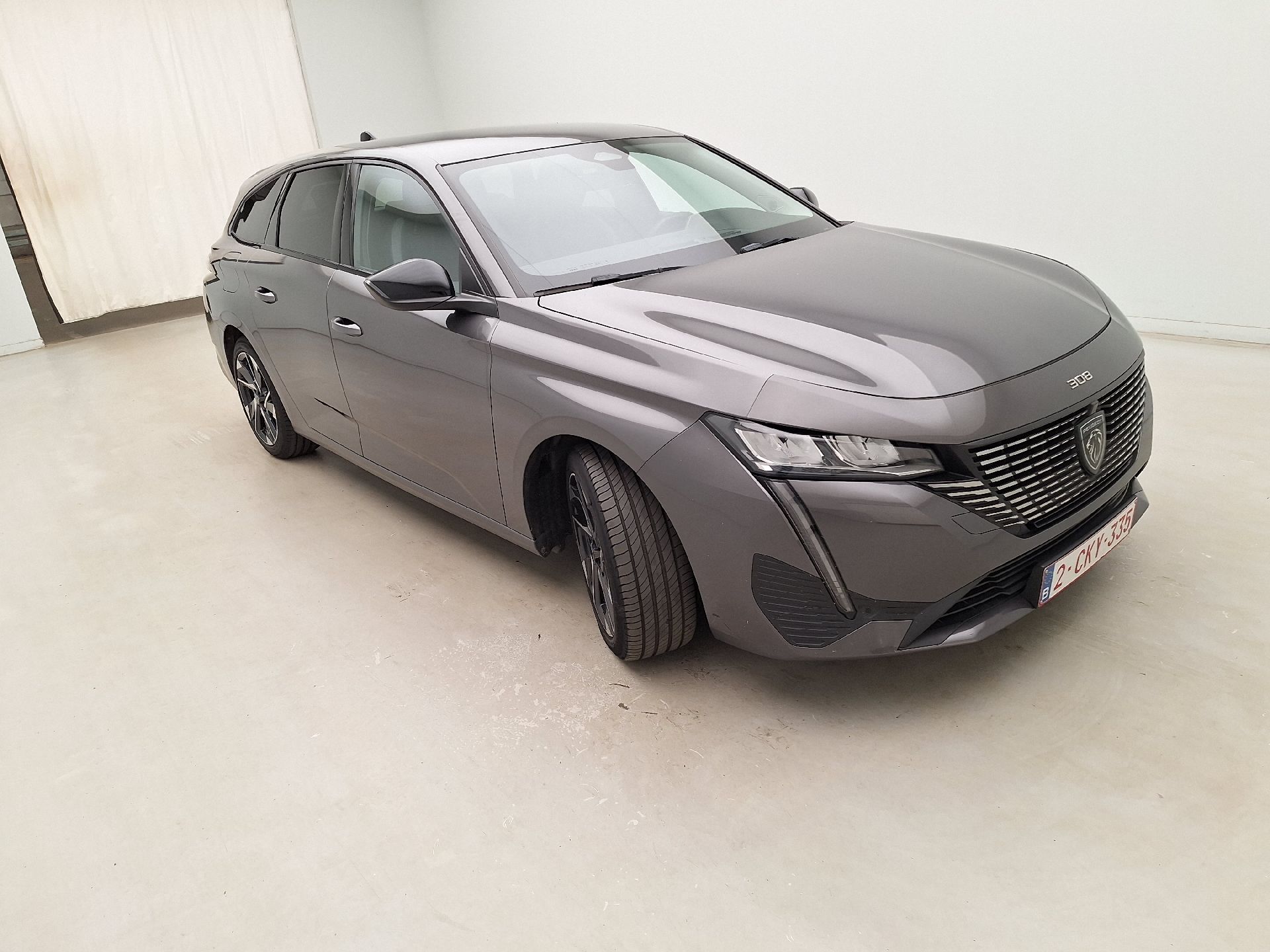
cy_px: 476
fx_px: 844
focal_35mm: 23
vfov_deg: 58.9
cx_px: 635
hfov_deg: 73.9
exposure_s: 1/100
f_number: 1.8
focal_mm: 5.54
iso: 50
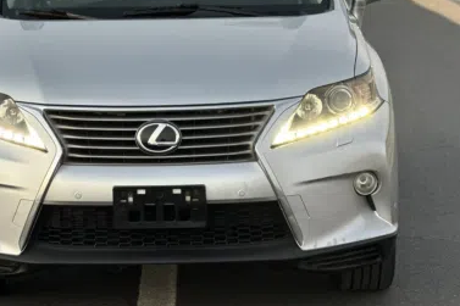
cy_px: 65
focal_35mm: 136
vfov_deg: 10.1
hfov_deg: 15.1
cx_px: 181
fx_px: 1737
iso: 125
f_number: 2.8
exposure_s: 1/33
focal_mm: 9
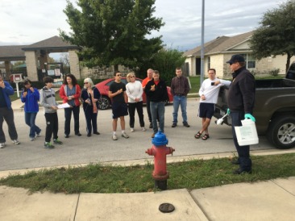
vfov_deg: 48.2
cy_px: 110
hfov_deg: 61.7
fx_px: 247
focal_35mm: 29
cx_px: 148
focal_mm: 4.15
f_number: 2.2
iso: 25
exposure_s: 1/499
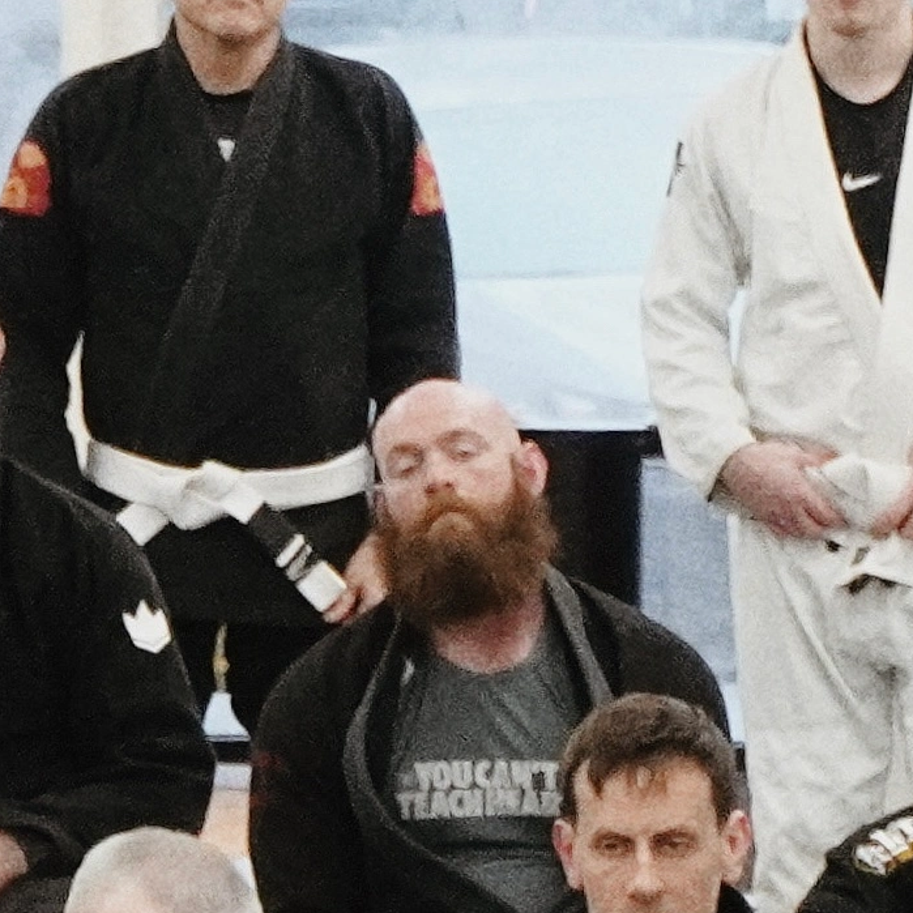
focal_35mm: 488
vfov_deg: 3.6
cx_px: -7
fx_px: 14562
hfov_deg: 3.6
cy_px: 1535
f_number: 5.6
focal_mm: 50
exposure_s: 1/80
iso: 2000
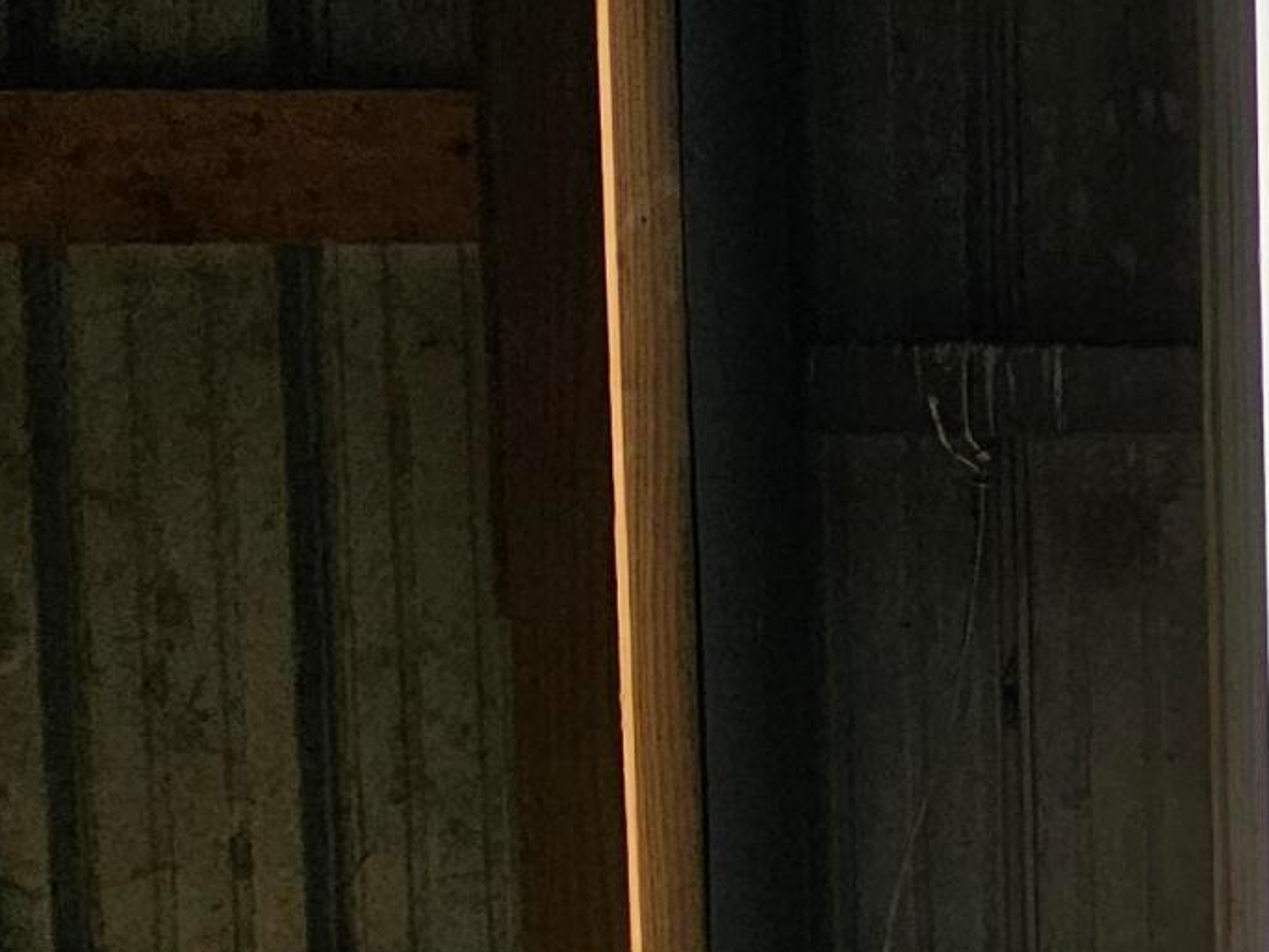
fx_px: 2090
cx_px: 2377
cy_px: 392
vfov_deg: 25.6
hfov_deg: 20.8
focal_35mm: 57
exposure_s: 1/2905
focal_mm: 2.2
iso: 50
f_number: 2.2
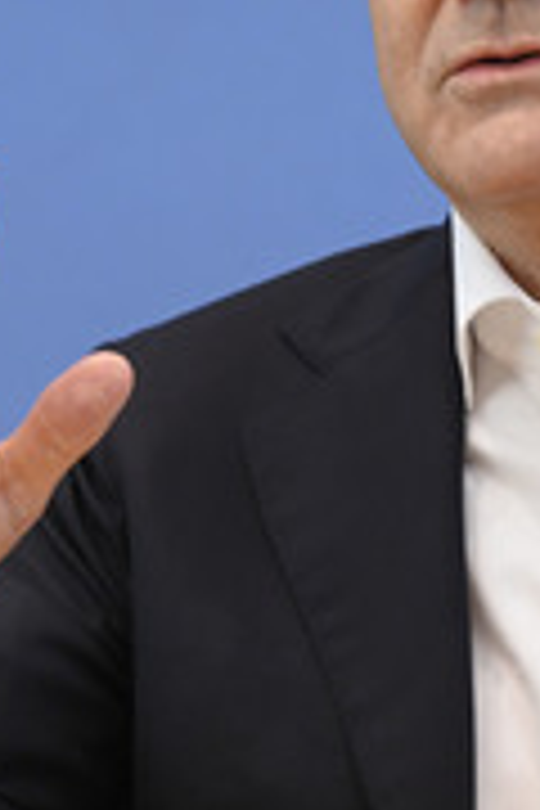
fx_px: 6749
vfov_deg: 6.9
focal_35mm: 300
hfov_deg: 4.6
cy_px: 238
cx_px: 520
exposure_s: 1/500
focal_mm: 120
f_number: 6.3
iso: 3200
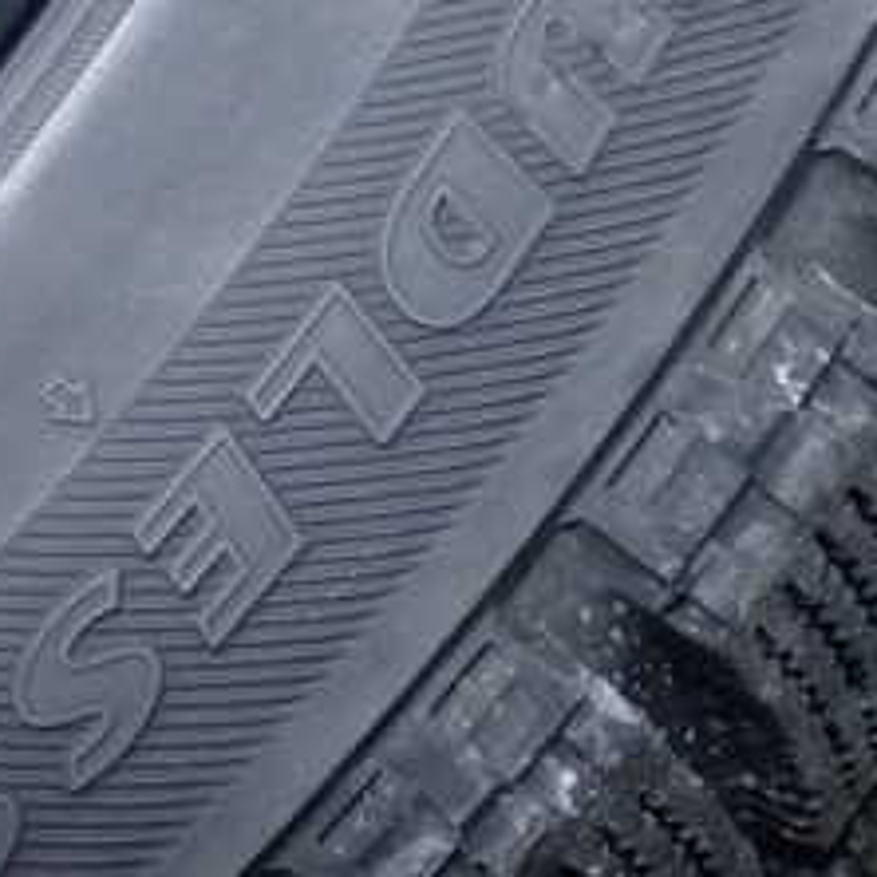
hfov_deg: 18.7
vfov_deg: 20.1
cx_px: -261
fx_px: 2465
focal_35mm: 86
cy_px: 288
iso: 1250
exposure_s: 1/125
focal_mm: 6.37
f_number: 2.5
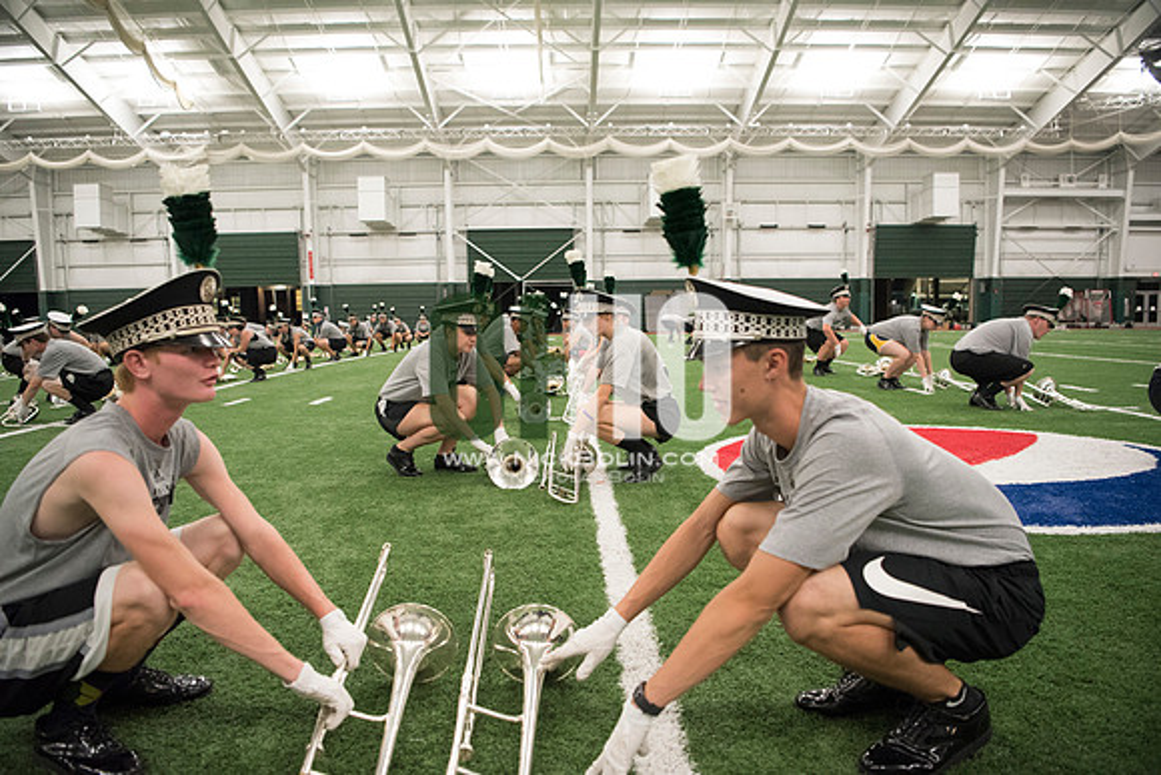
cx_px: 580
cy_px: 388
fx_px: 774
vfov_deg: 53.2
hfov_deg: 73.7
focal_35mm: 24
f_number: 3.2
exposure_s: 1/200
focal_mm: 24
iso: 3200
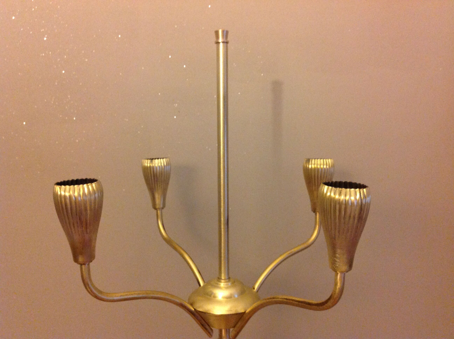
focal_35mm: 35
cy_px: 170
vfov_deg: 40.6
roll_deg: +0.4
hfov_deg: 52.7
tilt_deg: -5.9
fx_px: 458
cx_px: 227
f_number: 2.4
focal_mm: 4.28
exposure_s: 1/17
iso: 400
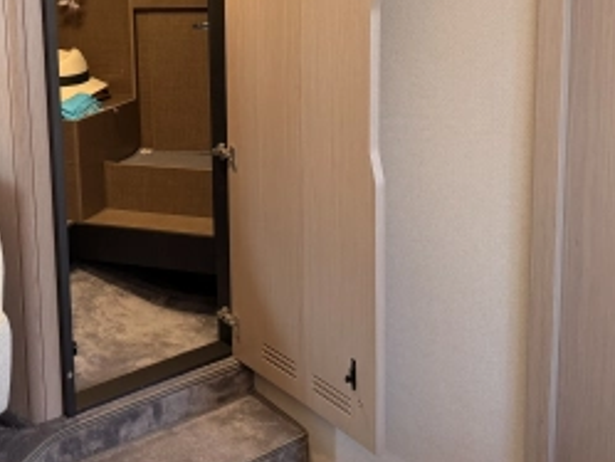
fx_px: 942
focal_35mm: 53
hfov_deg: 35.3
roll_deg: +2.7
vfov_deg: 27.2
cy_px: 115
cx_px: 146
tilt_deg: -10.1
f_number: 1.78
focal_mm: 6.76
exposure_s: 1/66
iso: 200
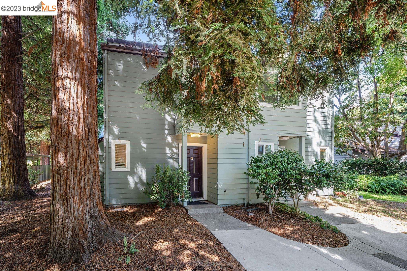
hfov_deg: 96.7
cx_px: 204
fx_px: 181
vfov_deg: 73.7
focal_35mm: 16
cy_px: 136
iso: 125
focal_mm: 16
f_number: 9
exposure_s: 1/5
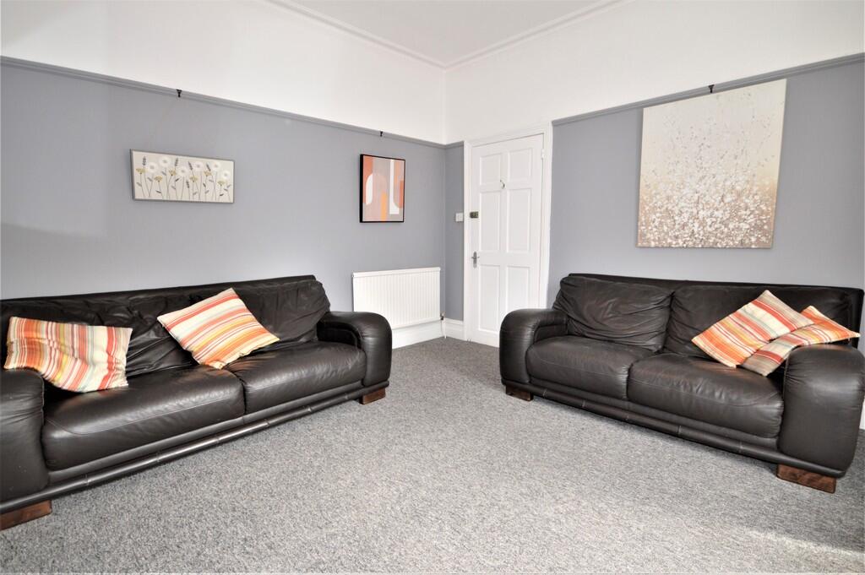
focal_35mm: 15
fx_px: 360
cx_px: 432
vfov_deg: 77.2
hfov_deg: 100.4
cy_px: 288
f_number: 4
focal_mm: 10
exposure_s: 1/60
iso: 450
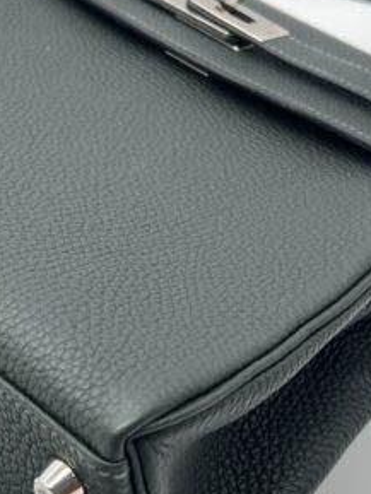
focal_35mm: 92
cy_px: 330
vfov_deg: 21.2
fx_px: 1314
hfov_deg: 16.0
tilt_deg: -41.4
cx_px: 116
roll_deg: +8.4
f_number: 1.5
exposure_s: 1/100
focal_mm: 5.7
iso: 50
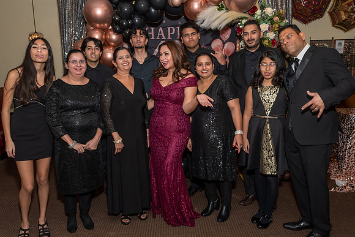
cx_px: 169
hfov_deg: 61.2
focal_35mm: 30
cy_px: 114
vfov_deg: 43.1
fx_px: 300
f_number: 9
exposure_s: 1/250
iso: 500
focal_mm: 19
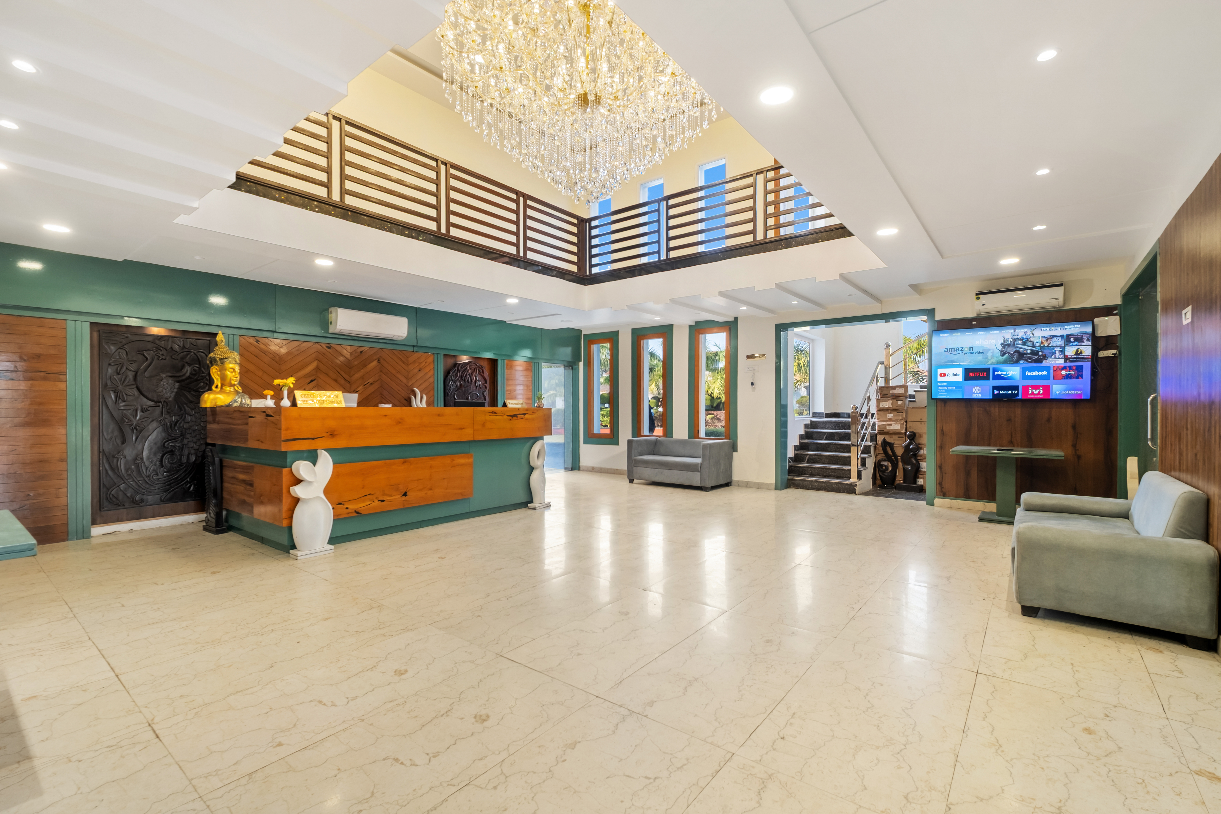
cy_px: 407
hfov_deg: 100.4
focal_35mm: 15
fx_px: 509
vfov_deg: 77.3
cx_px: 610
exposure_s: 1/4
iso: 160
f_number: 5
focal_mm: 10
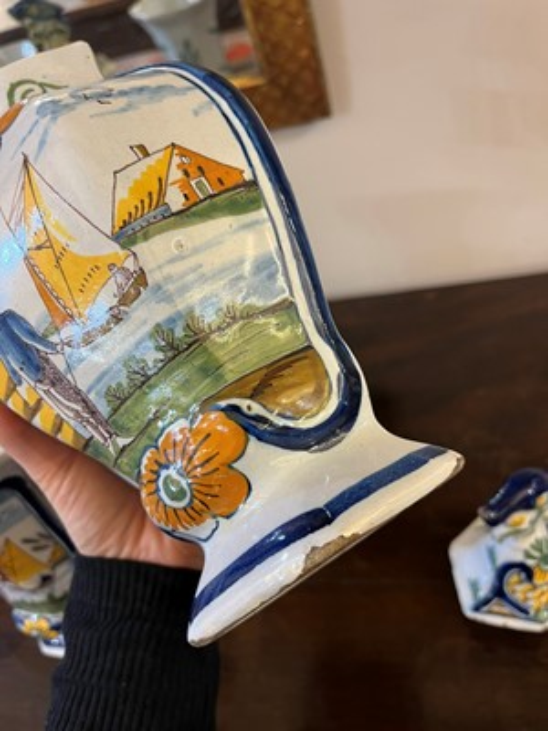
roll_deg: +20.1
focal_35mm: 26
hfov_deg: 53.1
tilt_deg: -42.6
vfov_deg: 67.3
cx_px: 274
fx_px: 549
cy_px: 366
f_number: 1.6
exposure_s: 1/50
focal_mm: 5.1
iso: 160
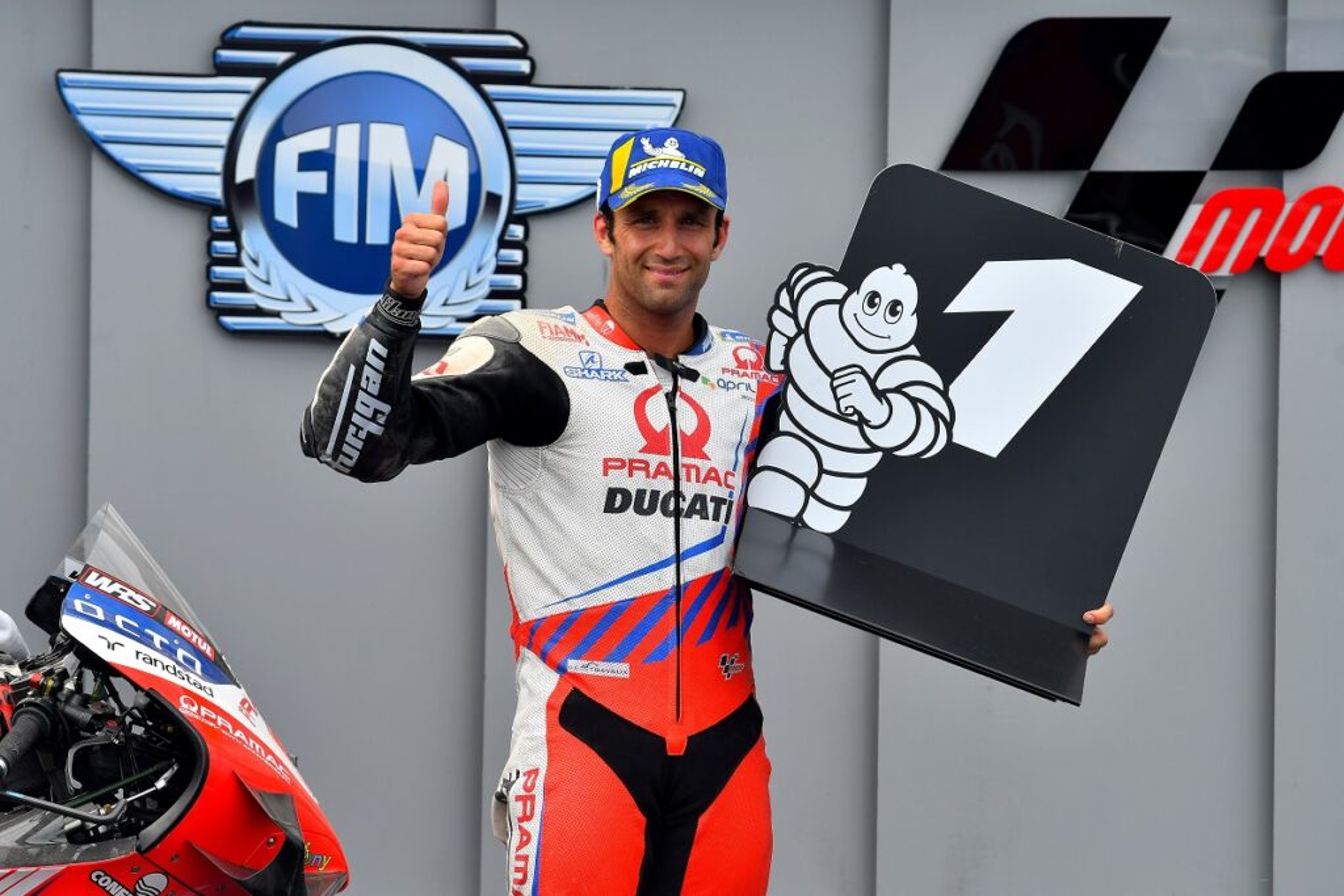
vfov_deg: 4.6
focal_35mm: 300
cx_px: 672
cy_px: 448
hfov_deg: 6.9
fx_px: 11201
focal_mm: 200
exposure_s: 1/1000
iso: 400
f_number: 6.3
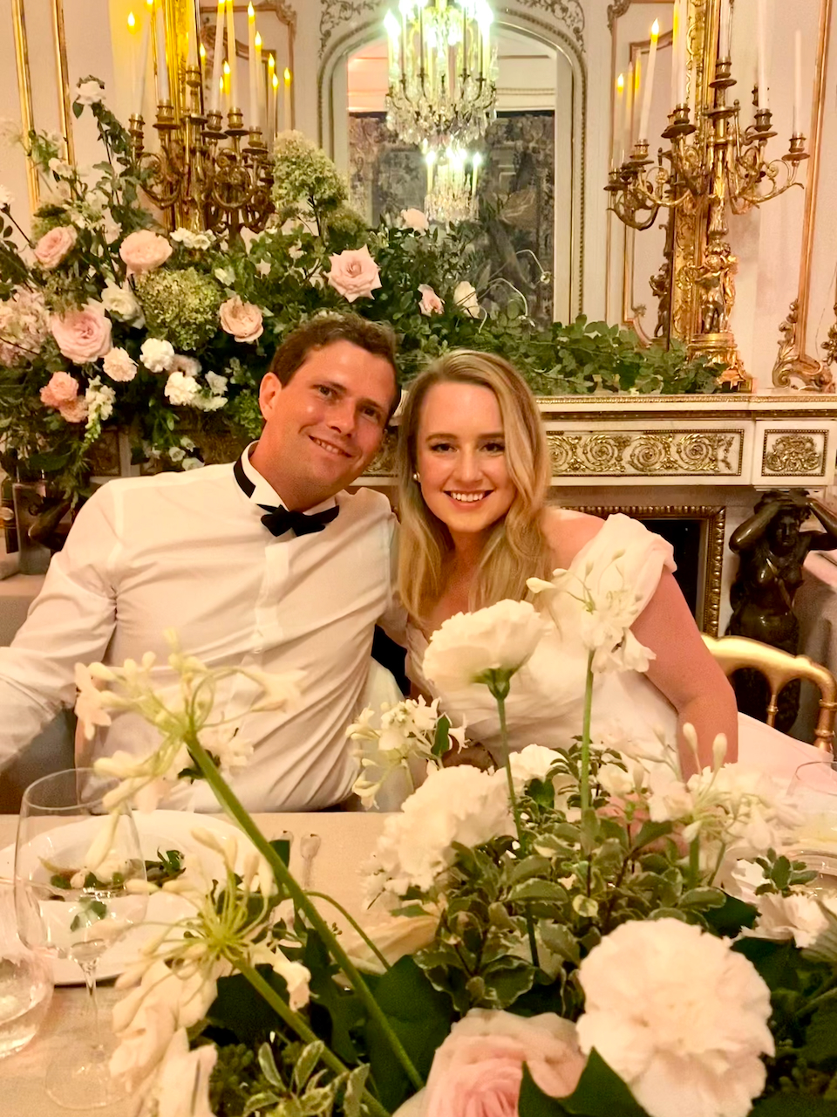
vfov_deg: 67.3
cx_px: 418
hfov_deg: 53.1
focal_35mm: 26
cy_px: 558
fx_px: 838
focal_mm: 4.25
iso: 640
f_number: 1.8
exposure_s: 1/25
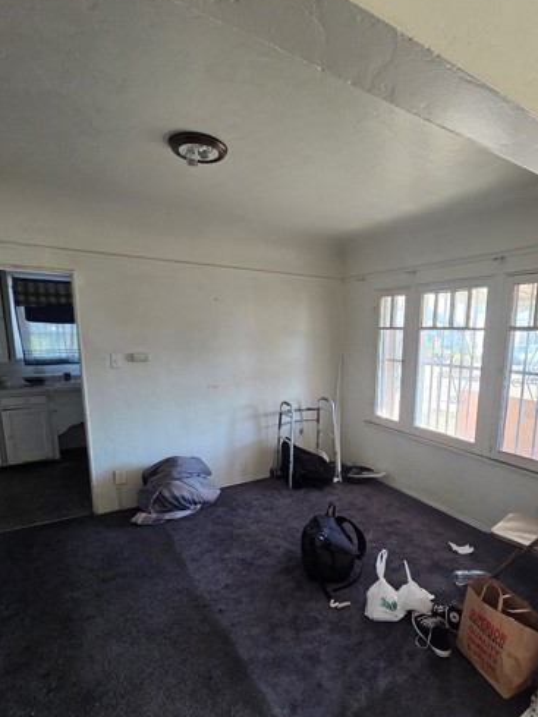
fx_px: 352
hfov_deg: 73.8
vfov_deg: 90.6
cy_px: 400
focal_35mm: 17
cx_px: 327
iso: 250
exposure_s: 1/120
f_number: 2.2
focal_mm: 2.2
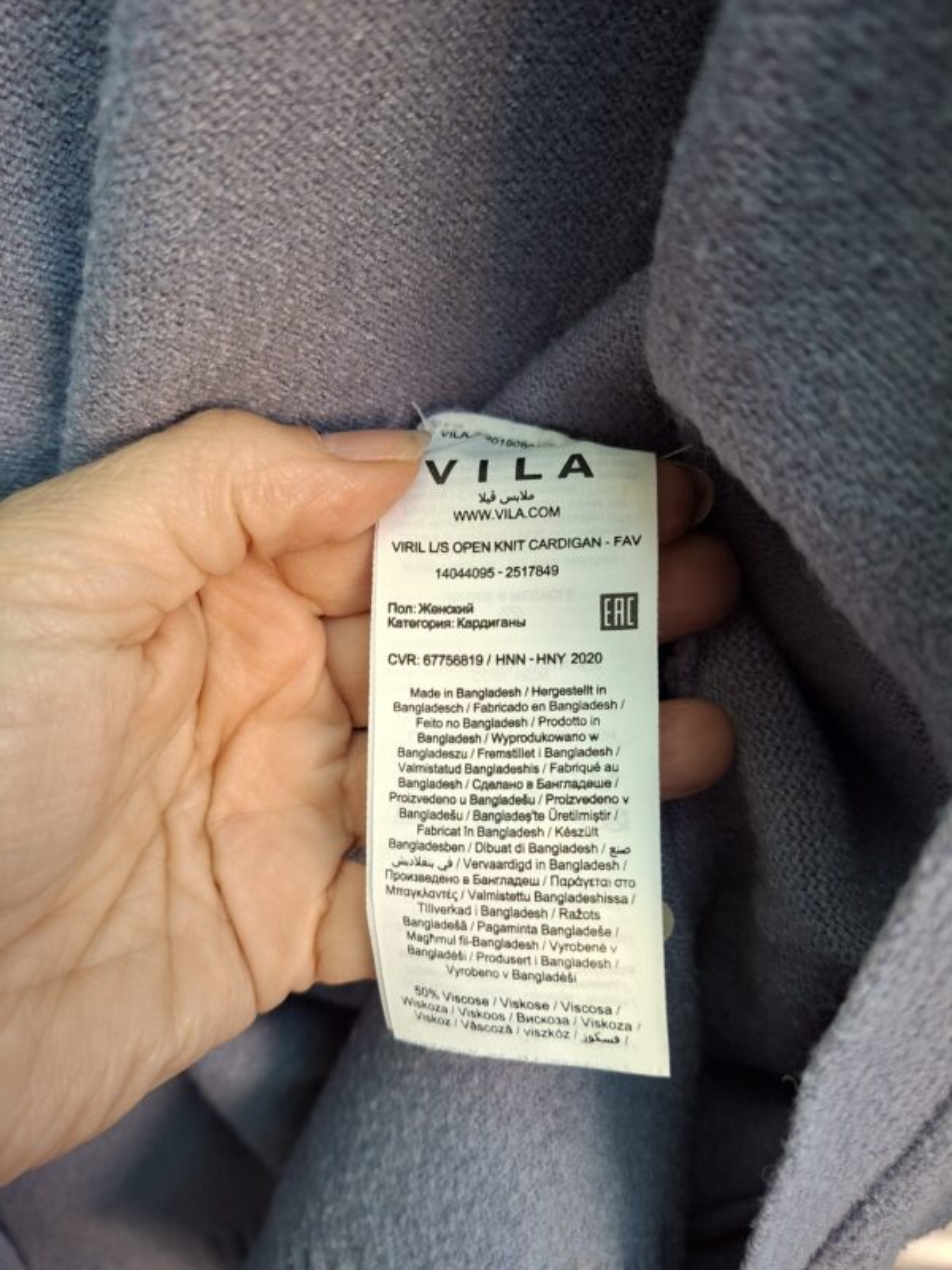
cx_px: 476
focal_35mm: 23
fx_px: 843
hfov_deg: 58.9
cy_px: 635
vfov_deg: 73.9
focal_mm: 5.54
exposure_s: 1/100
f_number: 1.8
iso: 160
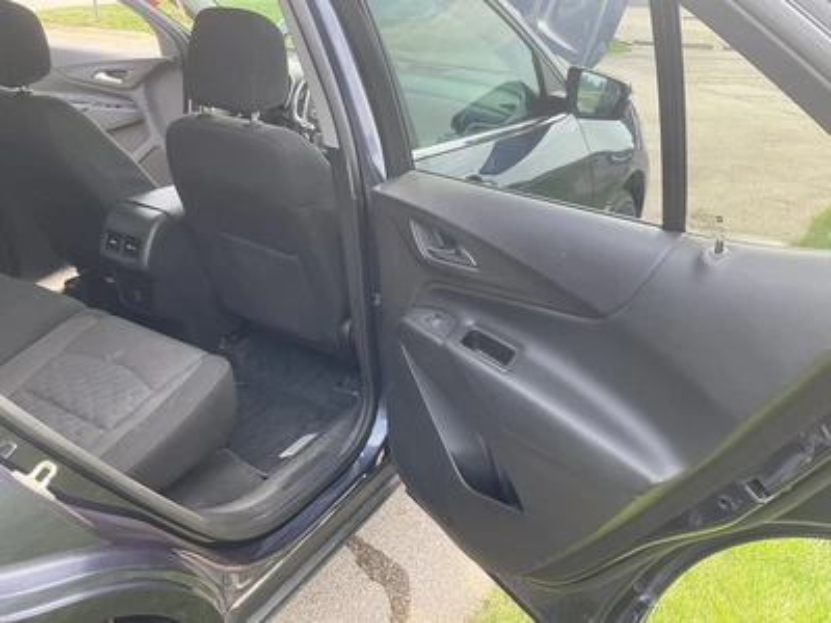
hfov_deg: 61.7
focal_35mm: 29
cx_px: 416
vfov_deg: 48.2
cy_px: 312
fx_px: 696
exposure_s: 1/122
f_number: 1.8
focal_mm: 3
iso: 32
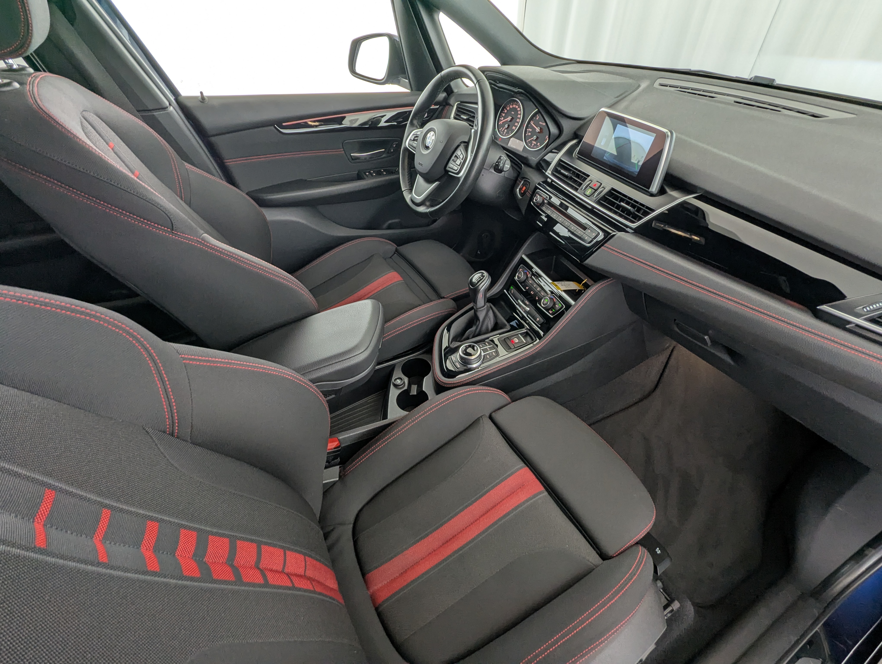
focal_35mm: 16
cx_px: 441
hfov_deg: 94.4
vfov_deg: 78.2
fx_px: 408
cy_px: 332
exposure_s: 1/34.2
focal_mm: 2.35
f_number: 2.2
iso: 69
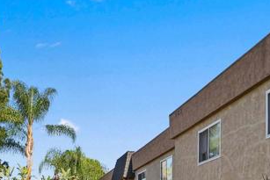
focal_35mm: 50
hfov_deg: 37.7
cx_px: 47
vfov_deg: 24.9
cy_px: 199
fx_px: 378
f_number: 10
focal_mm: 15.1
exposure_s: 1/125
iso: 125
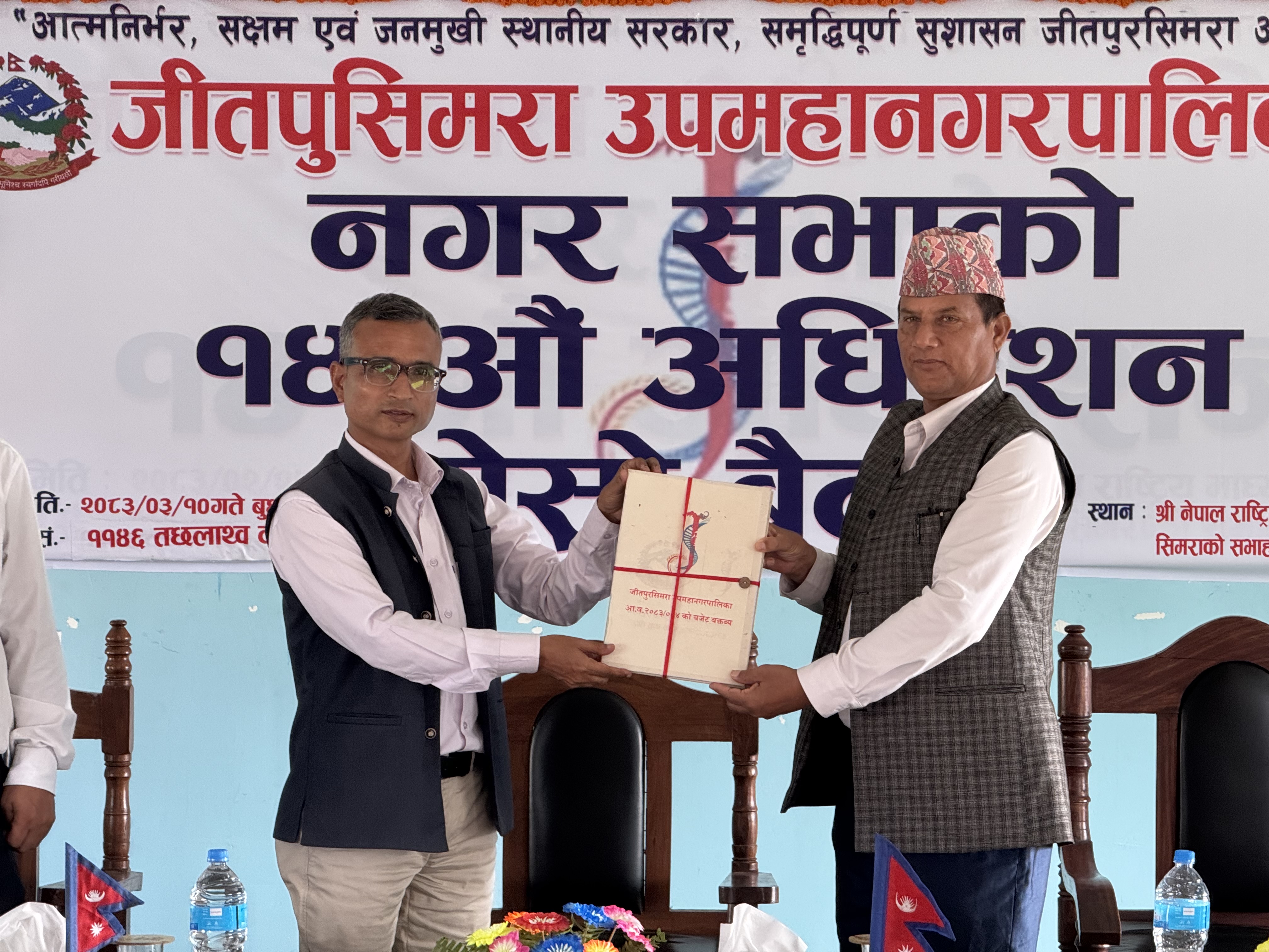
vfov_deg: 12.3
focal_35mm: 120
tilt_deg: -1.1
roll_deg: +0.0
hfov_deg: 16.4
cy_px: 476
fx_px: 4399
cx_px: 634
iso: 250
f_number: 2.8
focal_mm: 15.66
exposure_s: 1/60
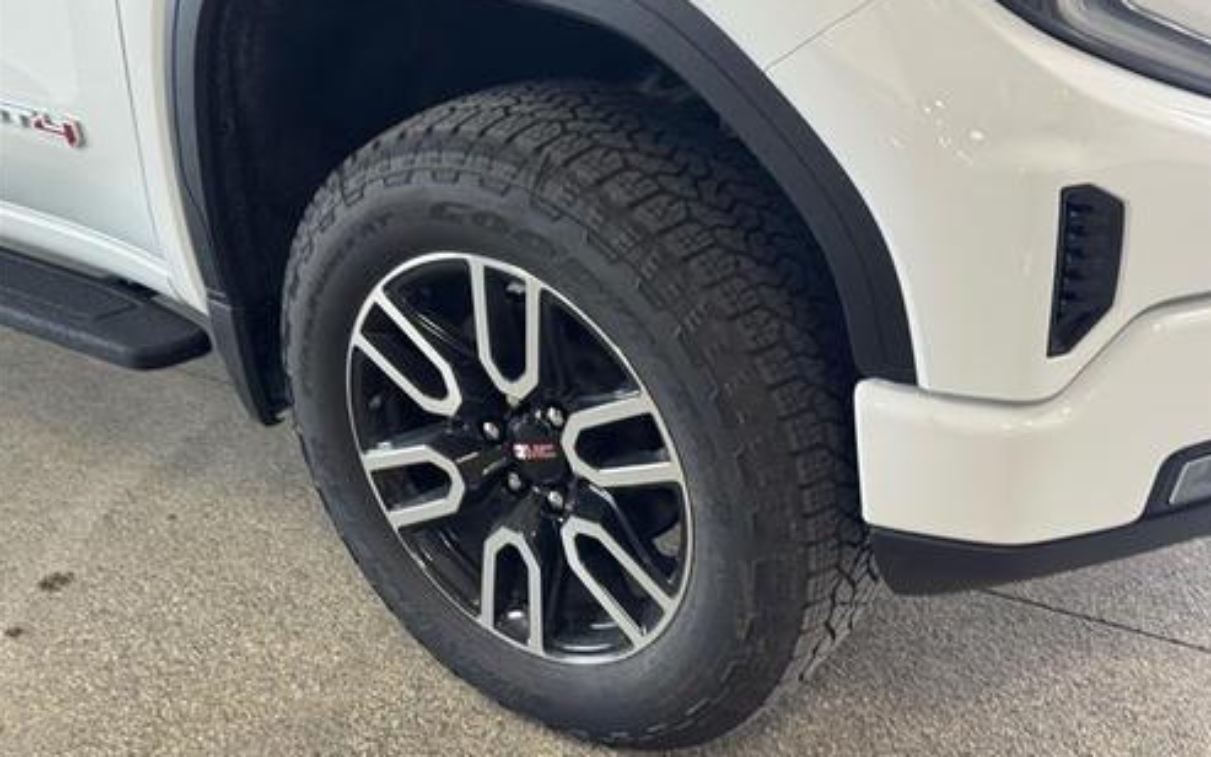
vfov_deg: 24.9
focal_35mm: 52
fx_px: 1716
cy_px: 415
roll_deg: +1.4
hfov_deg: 38.9
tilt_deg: -28.0
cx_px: 609
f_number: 1.78
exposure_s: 1/60
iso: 100
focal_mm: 6.76
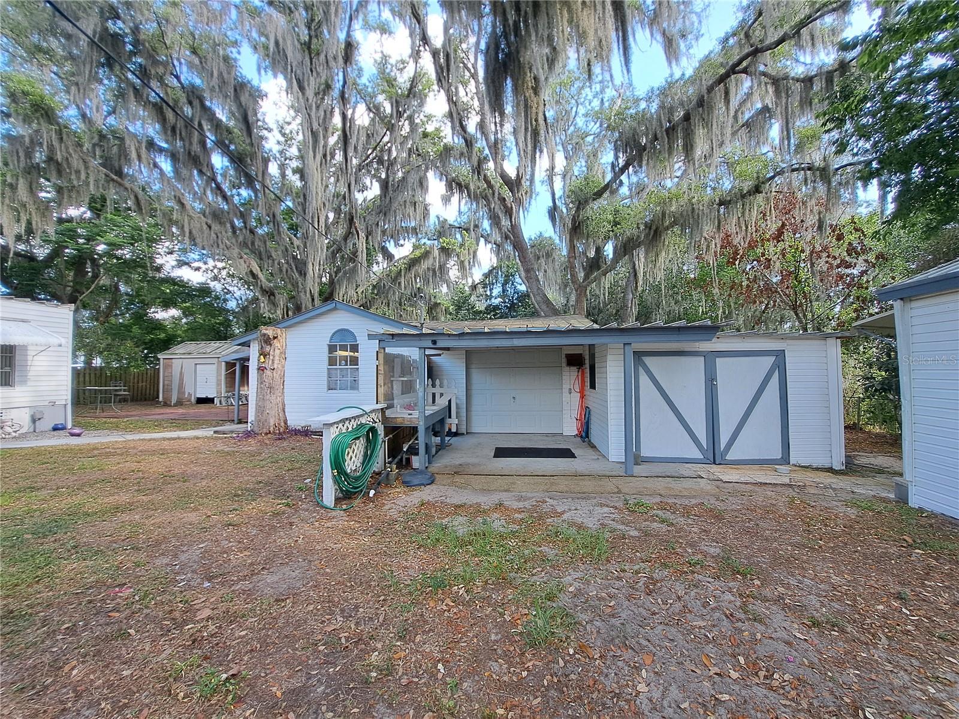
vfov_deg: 89.9
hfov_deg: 106.2
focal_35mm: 13
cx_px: 480
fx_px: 360
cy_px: 360
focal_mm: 1.74
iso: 50
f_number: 2.2
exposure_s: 1/120
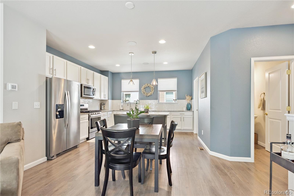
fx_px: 135
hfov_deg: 95.0
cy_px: 98
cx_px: 147
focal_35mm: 16
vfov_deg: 72.0
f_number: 8
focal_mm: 16.5
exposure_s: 1/30
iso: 400
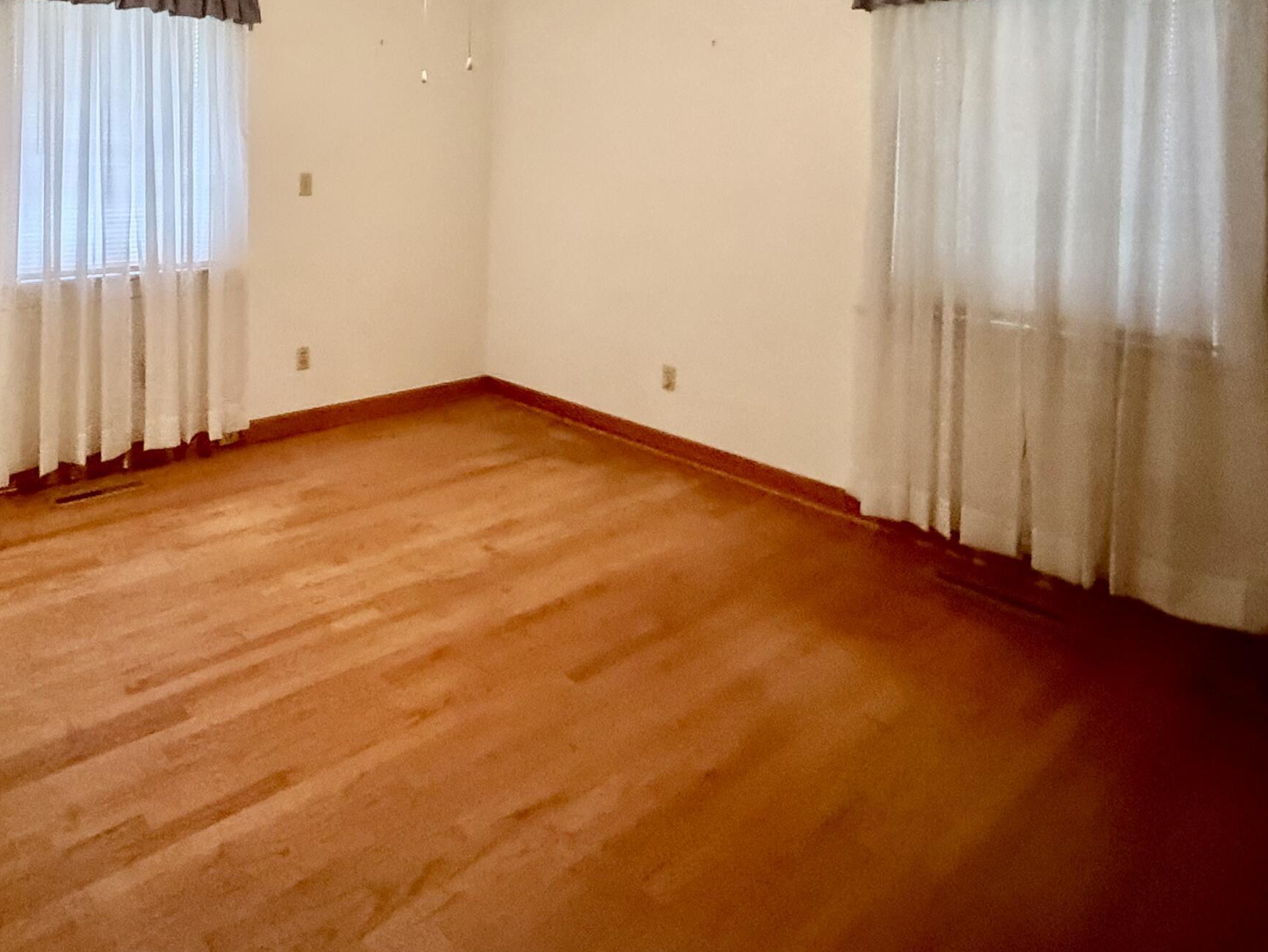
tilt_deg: -2.0
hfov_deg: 69.2
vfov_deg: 52.7
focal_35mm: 24
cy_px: 174
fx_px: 879
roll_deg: -0.8
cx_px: 406
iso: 1000
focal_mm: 2.22
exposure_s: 1/60
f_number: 2.2
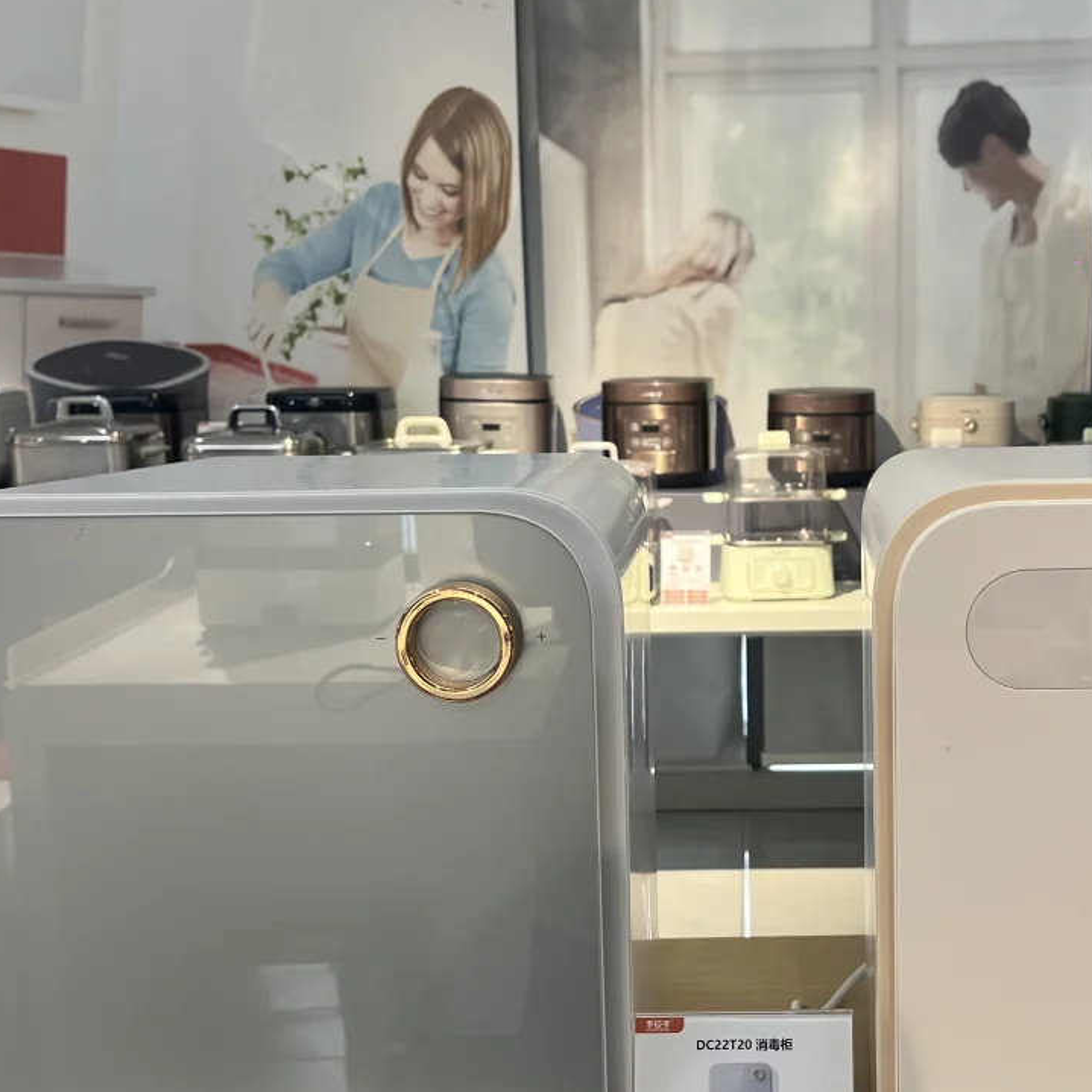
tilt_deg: -10.2
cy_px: 632
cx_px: 782
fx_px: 1642
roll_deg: +0.5
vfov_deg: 36.7
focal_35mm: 46
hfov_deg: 36.2
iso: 100
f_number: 1.6
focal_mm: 5.1
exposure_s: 1/100
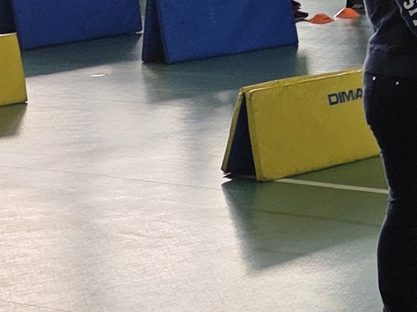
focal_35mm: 165
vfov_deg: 8.7
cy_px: -234
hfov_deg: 11.4
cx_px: 676
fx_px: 1987
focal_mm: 6.3
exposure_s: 1/359
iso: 50
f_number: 1.7
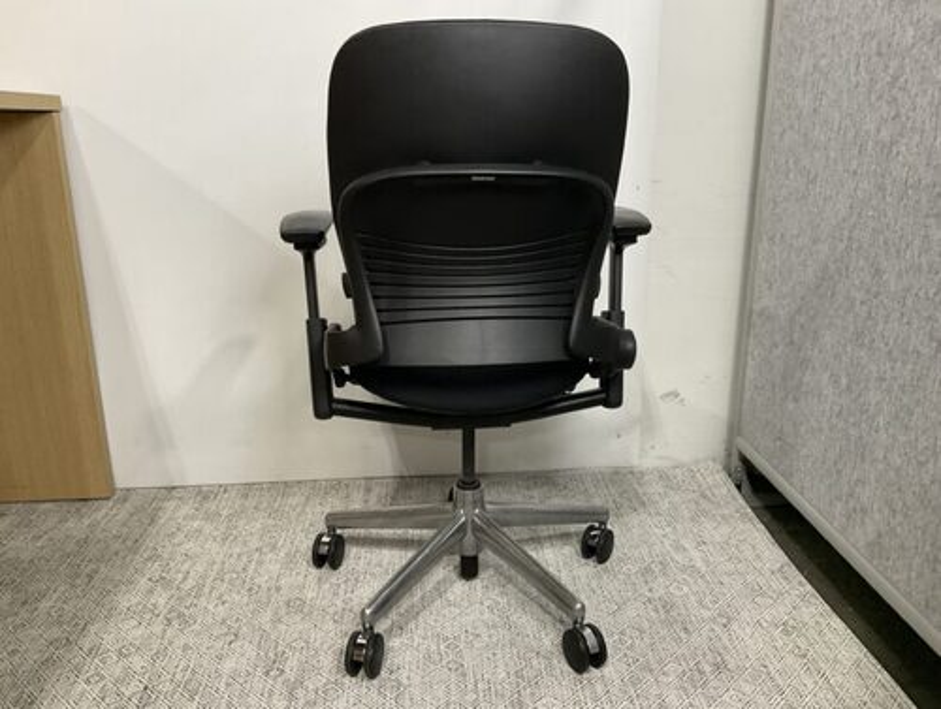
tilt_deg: -15.0
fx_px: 790
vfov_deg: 48.4
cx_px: 470
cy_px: 354
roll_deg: +0.4
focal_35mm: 29
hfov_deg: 61.6
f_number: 1.8
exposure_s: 1/60
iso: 100
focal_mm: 3
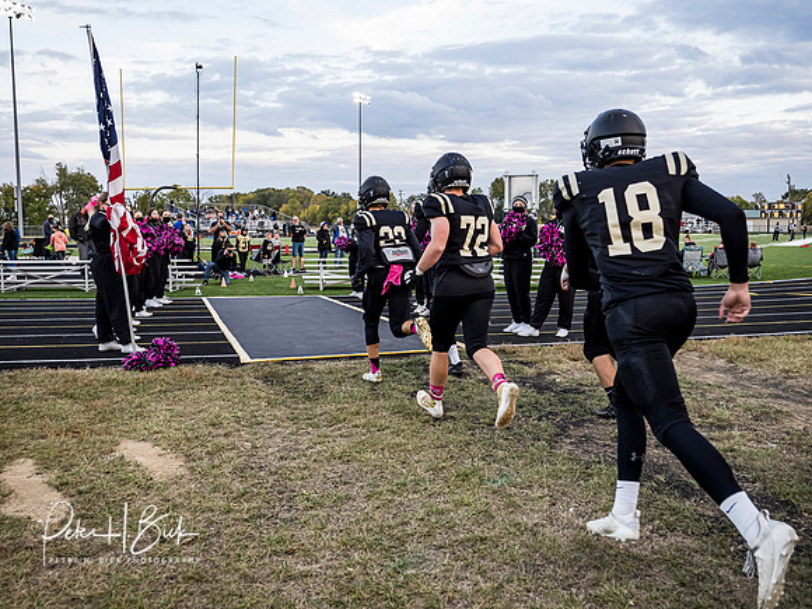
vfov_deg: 39.7
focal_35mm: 36
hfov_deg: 51.4
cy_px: 304
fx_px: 844
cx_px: 406
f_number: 2.8
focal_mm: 18
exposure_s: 1/640
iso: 1000
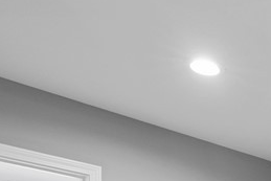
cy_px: 332
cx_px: 416
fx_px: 505
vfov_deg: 16.7
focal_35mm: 67
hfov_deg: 23.5
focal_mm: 16
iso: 1000
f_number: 9
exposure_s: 1/2
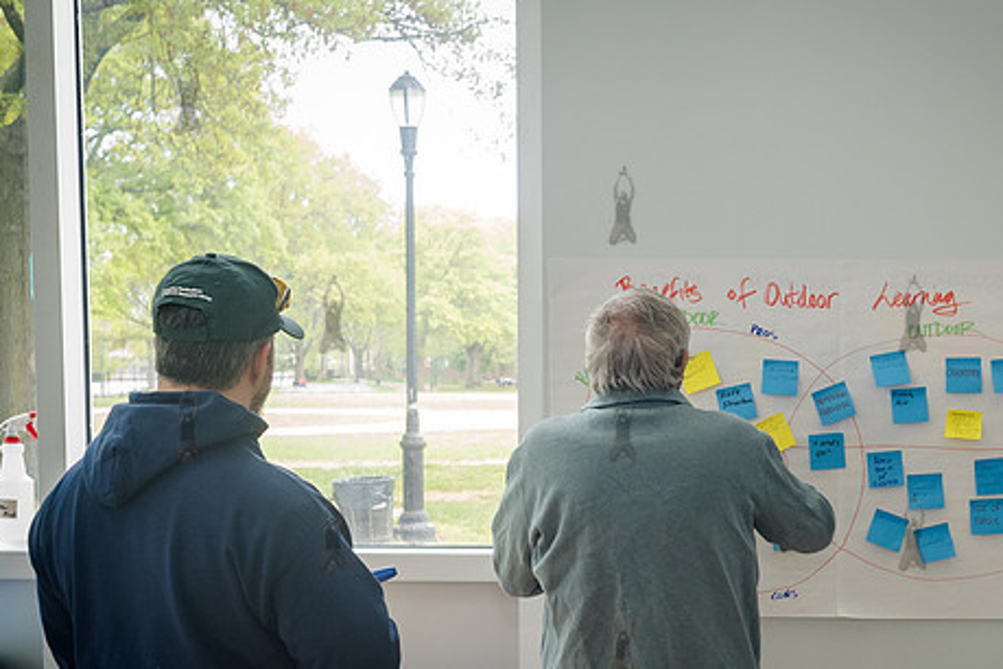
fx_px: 1755
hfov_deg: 31.4
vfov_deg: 21.3
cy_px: 535
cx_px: 731
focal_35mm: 63
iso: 1250
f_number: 5.6
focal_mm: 35
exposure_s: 1/200
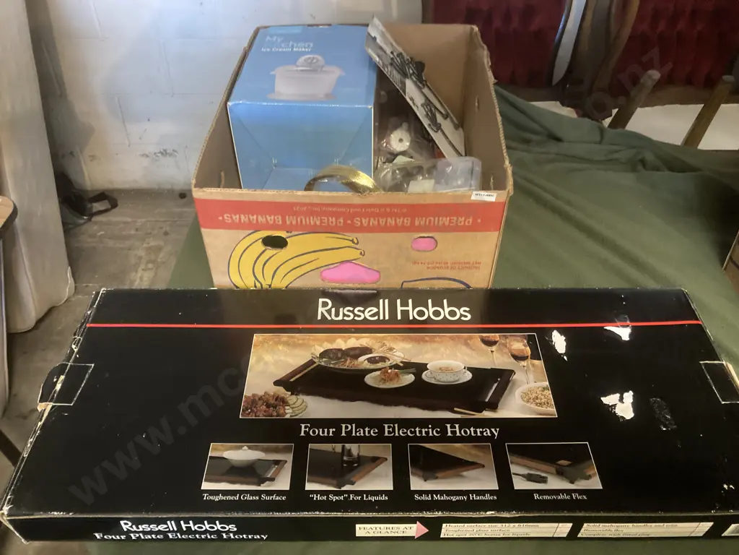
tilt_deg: -38.1
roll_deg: -0.9
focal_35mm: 28
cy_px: 278
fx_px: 598
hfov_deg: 63.4
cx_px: 370
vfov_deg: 49.7
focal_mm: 3.99
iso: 640
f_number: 1.8
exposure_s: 1/25
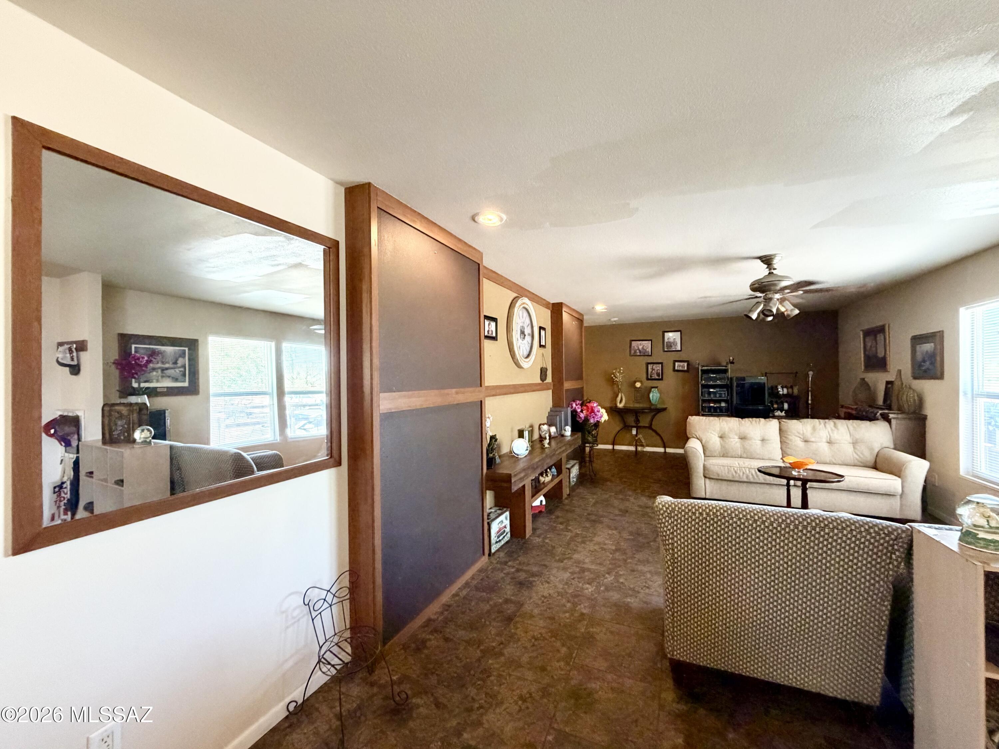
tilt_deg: +0.8
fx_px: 404
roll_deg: +1.5
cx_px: 500
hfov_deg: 102.1
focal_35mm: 14
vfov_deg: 85.7
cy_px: 374
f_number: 2.2
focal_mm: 2.22
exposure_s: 1/60
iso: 500
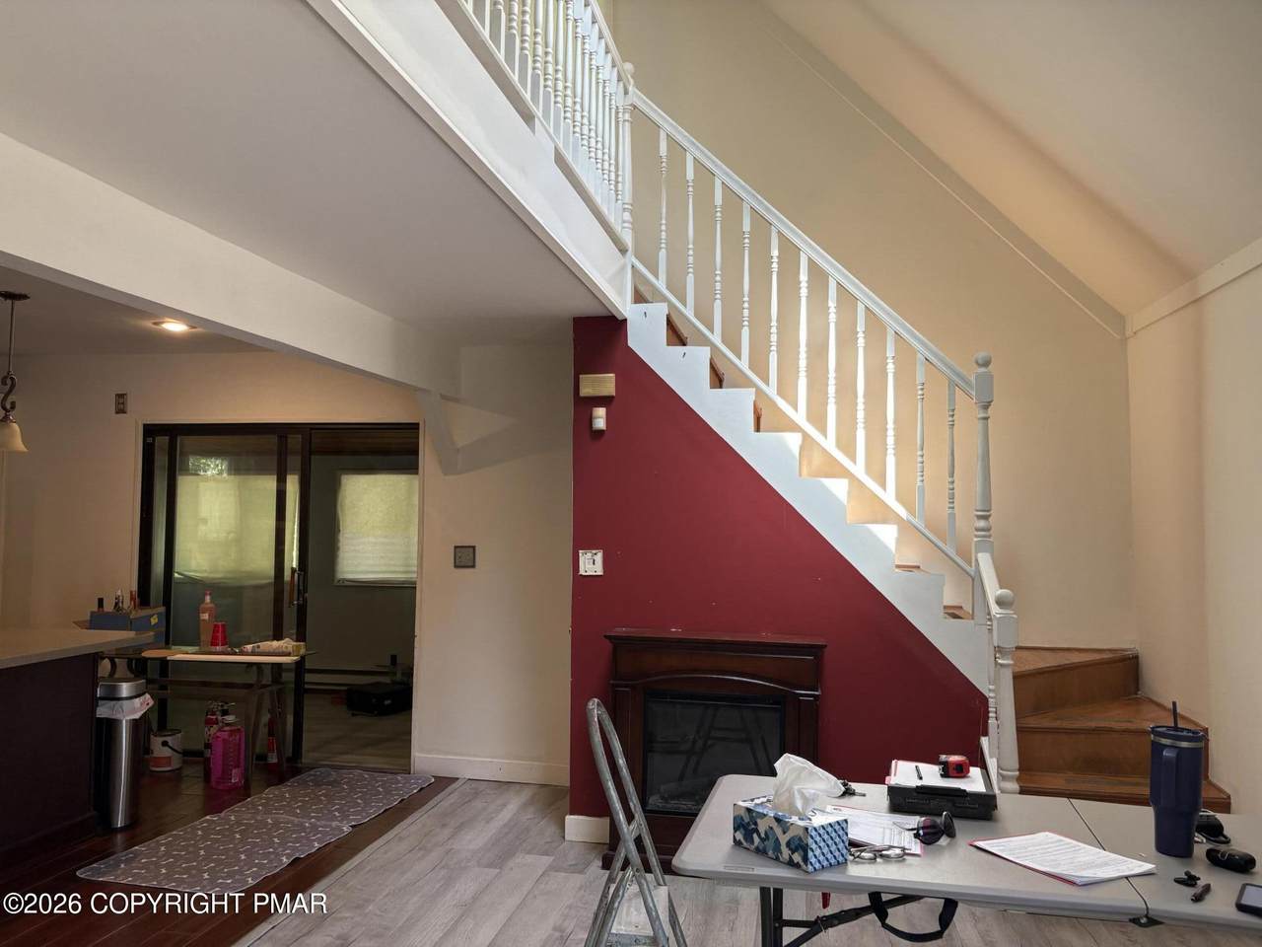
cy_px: 474
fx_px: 948
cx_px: 631
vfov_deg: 53.1
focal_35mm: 26
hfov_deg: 67.3
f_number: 1.6
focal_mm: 5.96
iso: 80
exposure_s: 1/121
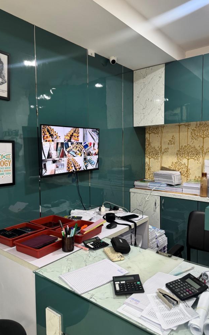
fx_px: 237
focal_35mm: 26
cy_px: 165
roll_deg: +0.1
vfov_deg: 70.4
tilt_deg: -3.6
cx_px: 110
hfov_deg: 47.6
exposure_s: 1/50
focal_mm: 6.76
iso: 125
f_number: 1.78
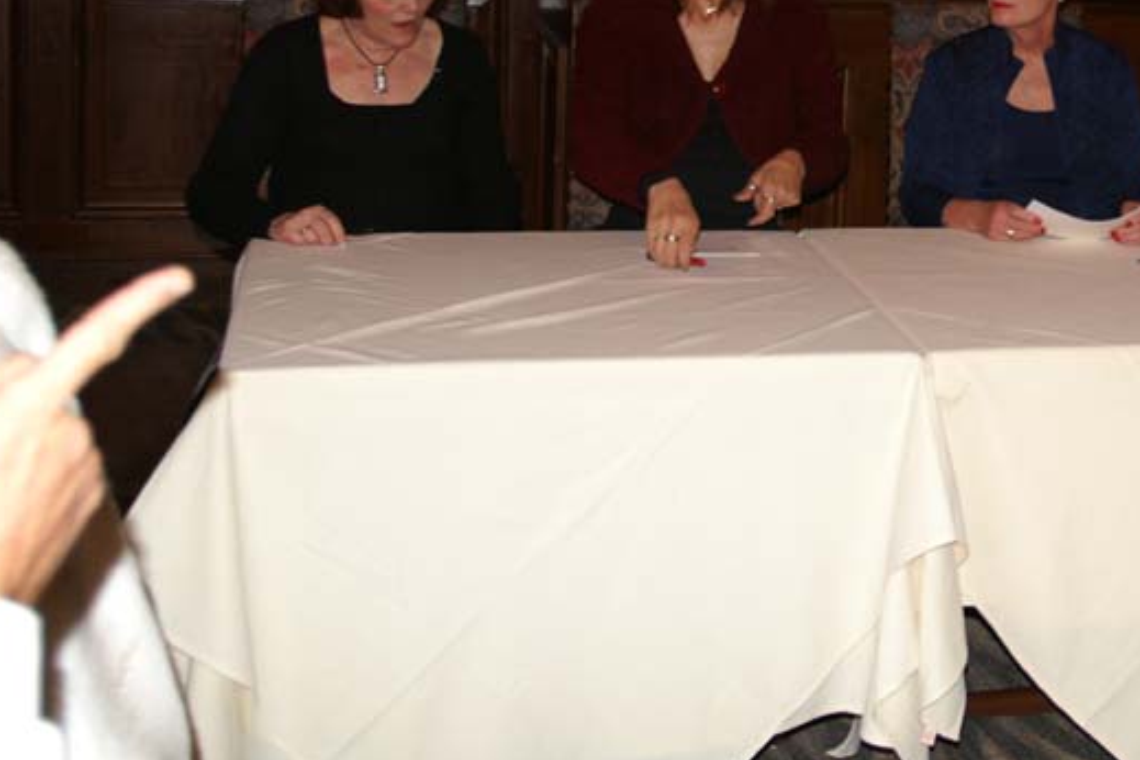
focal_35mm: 65
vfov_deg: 20.4
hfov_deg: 29.3
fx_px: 2058
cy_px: 41
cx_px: 1094
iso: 200
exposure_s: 1/60
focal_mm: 22
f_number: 3.5
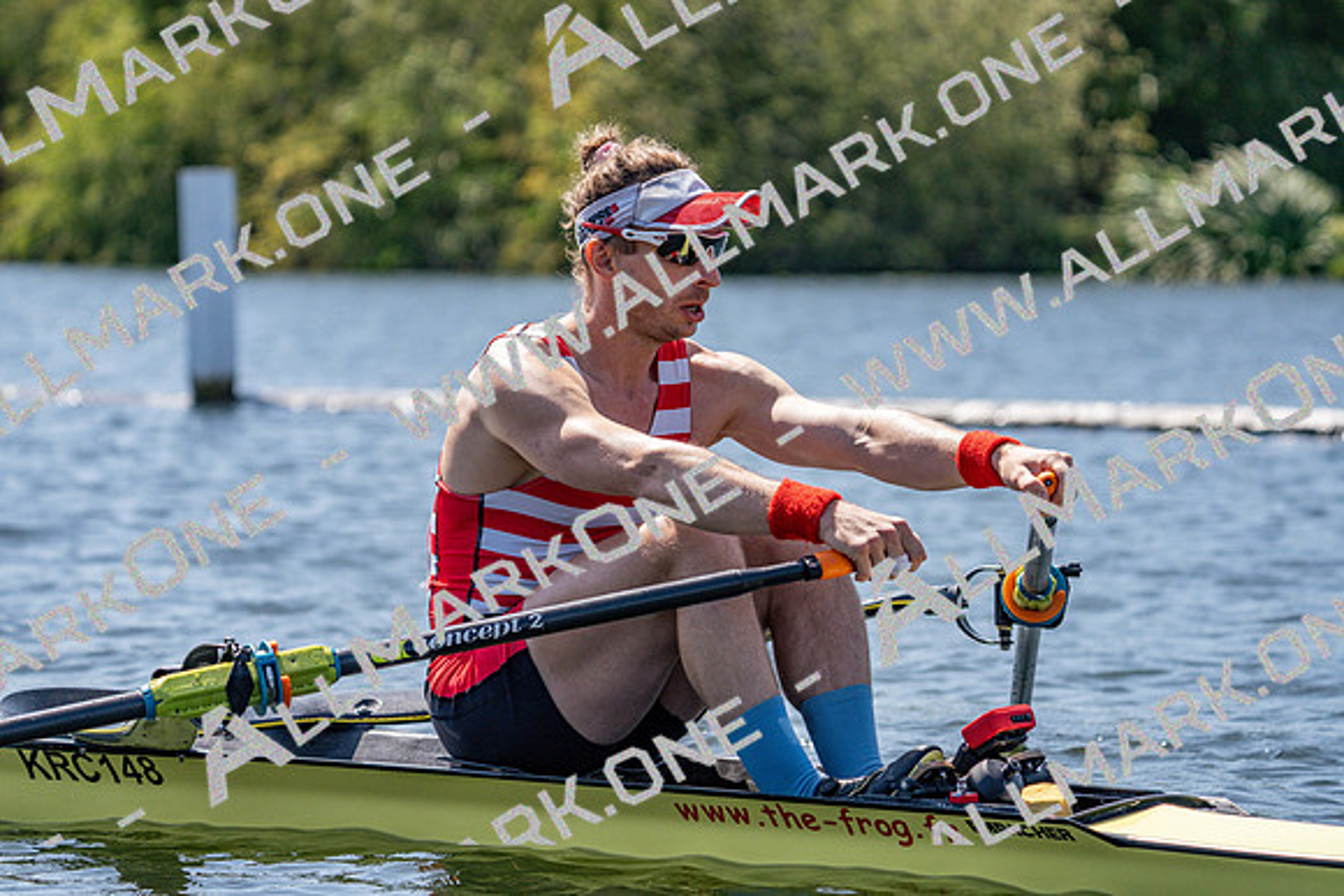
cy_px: 448
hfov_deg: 10.3
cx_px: 672
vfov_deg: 6.9
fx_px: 7468
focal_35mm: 200
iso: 320
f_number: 5.6
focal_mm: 200
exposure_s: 1/2000
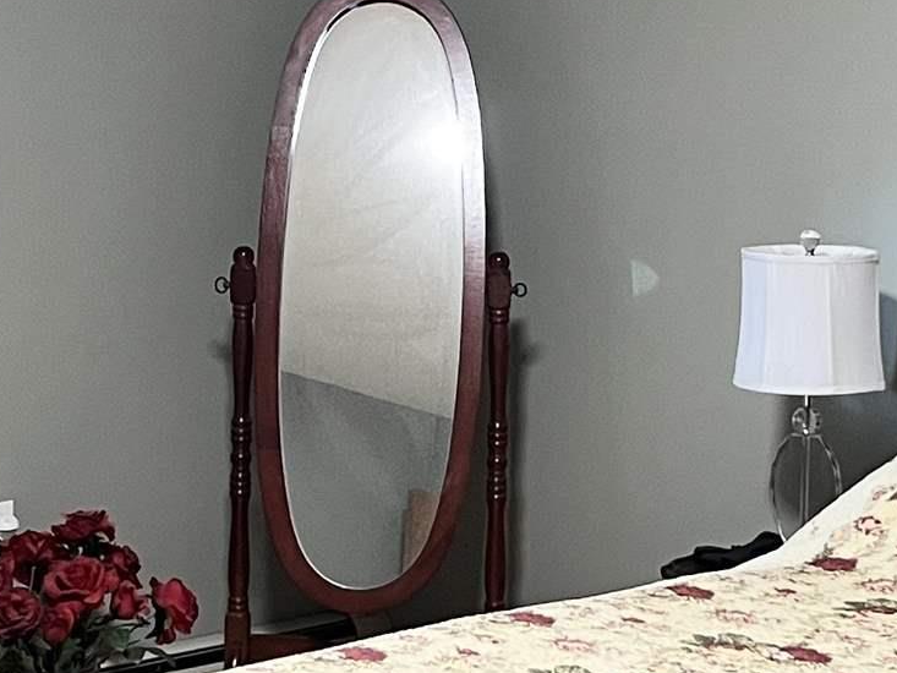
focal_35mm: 109
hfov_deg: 18.0
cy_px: 179
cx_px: 549
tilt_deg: -3.1
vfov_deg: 13.5
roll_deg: -0.5
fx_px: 2825
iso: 320
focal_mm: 5.7
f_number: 1.5
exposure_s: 1/60
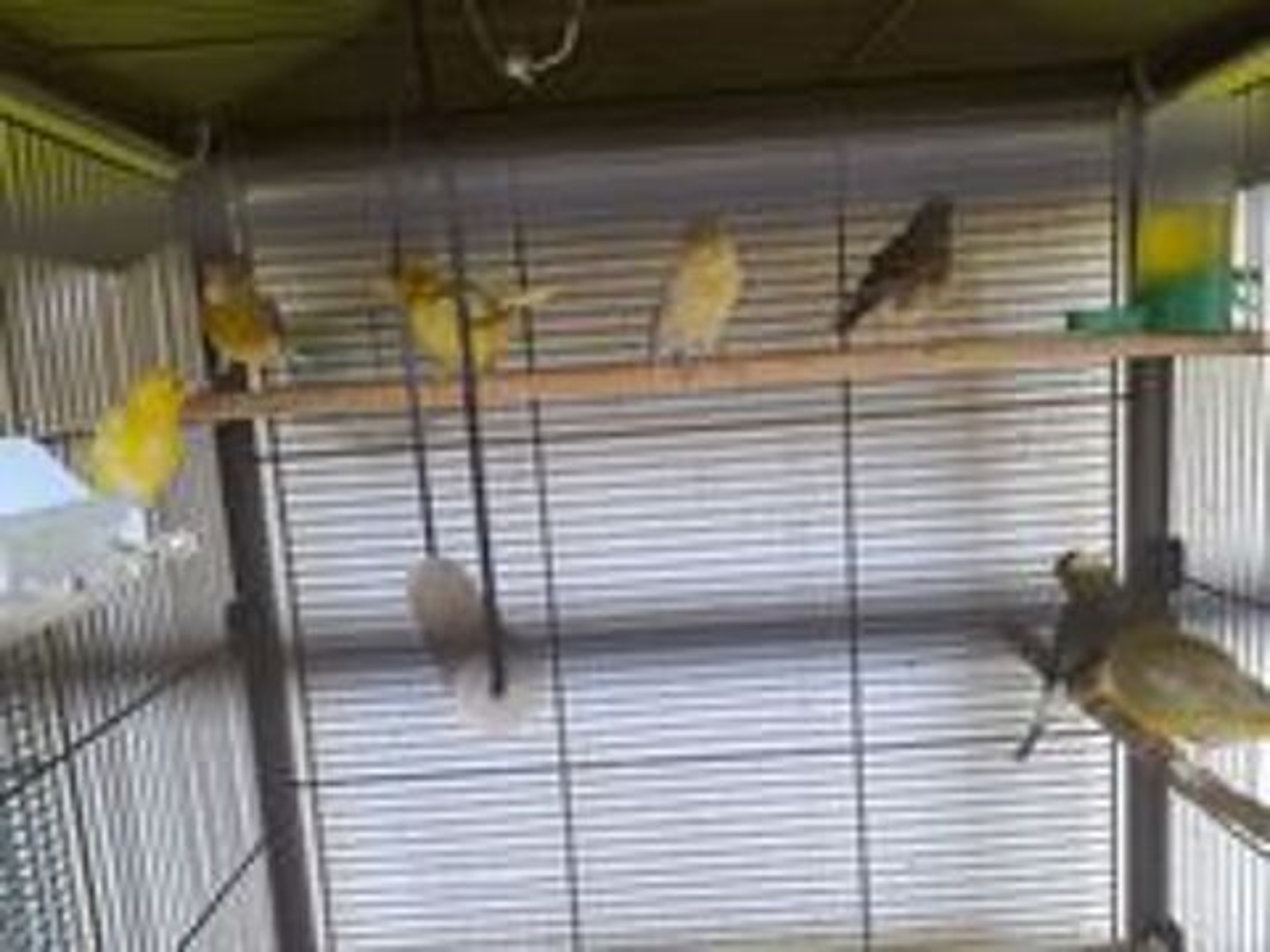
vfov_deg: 54.9
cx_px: 635
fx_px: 917
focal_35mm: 25
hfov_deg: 69.4
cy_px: 476
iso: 80
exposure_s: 1/50
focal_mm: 4.6
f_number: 2
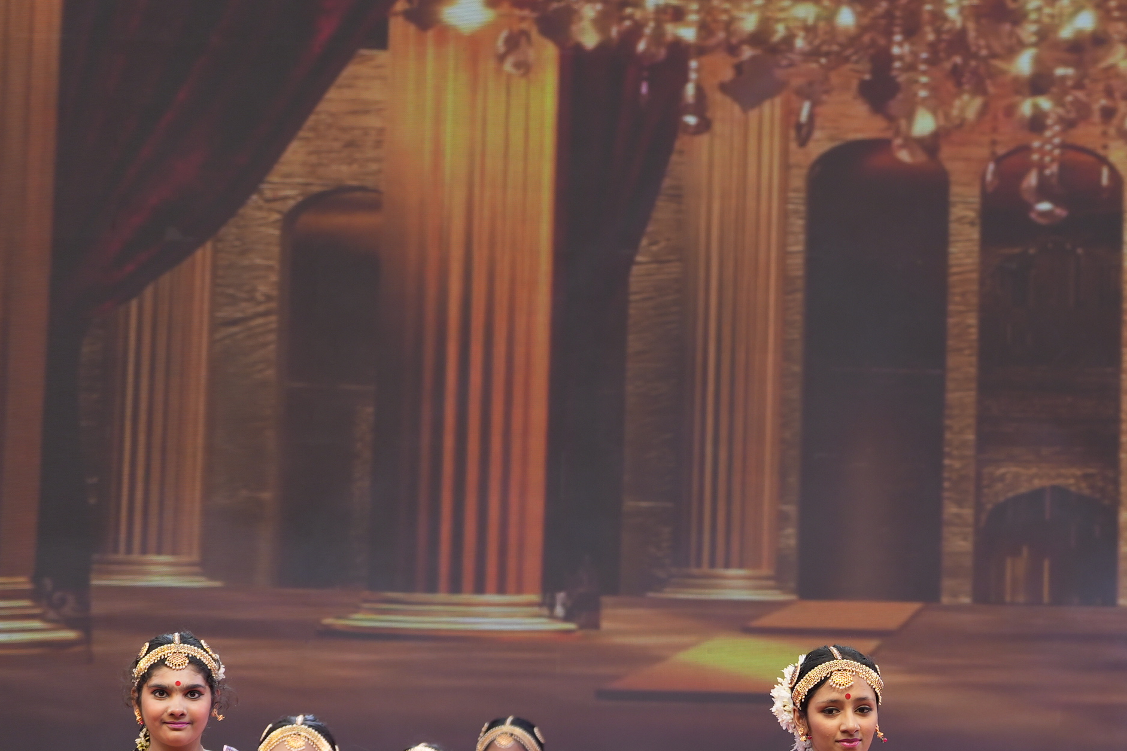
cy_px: 671
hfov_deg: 8.9
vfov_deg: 6.0
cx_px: 1064
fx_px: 7201
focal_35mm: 230
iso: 160
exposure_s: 1/200
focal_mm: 94
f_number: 3.2
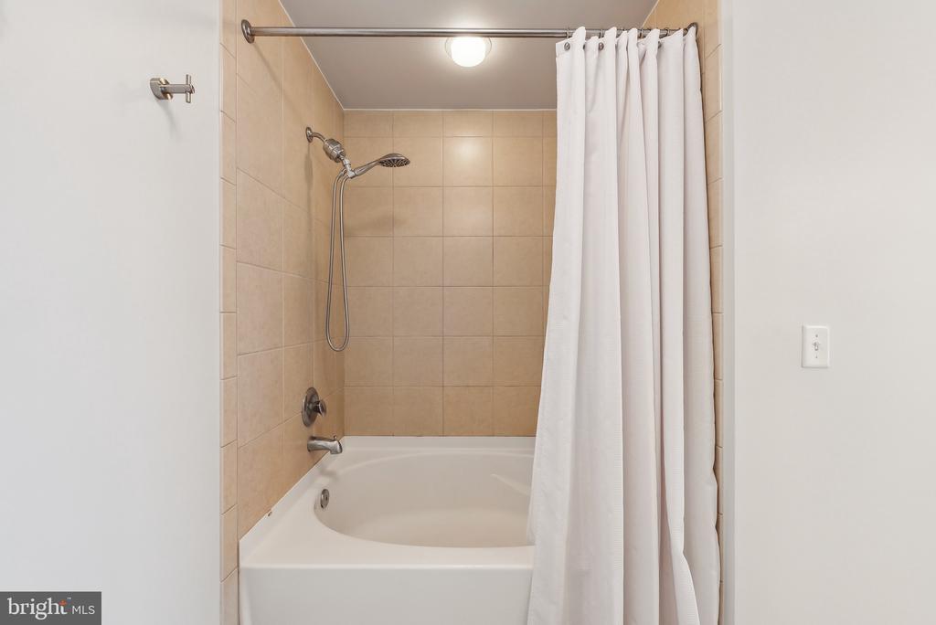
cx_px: 468
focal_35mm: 14
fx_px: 364
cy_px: 312
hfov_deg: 104.2
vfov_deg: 81.3
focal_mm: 14
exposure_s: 1/15
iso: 640
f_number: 7.1
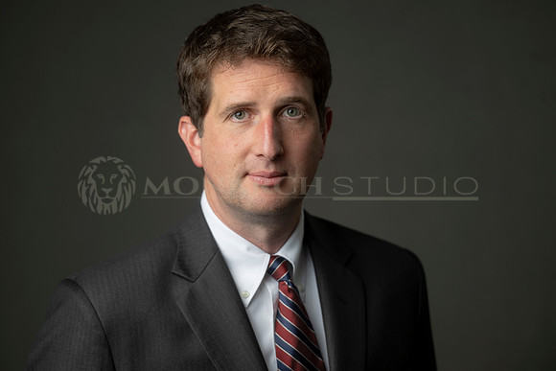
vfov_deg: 6.9
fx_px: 3089
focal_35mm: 200
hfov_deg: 10.3
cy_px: 186
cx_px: 278
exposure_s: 1/200
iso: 100
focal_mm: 200
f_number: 3.5
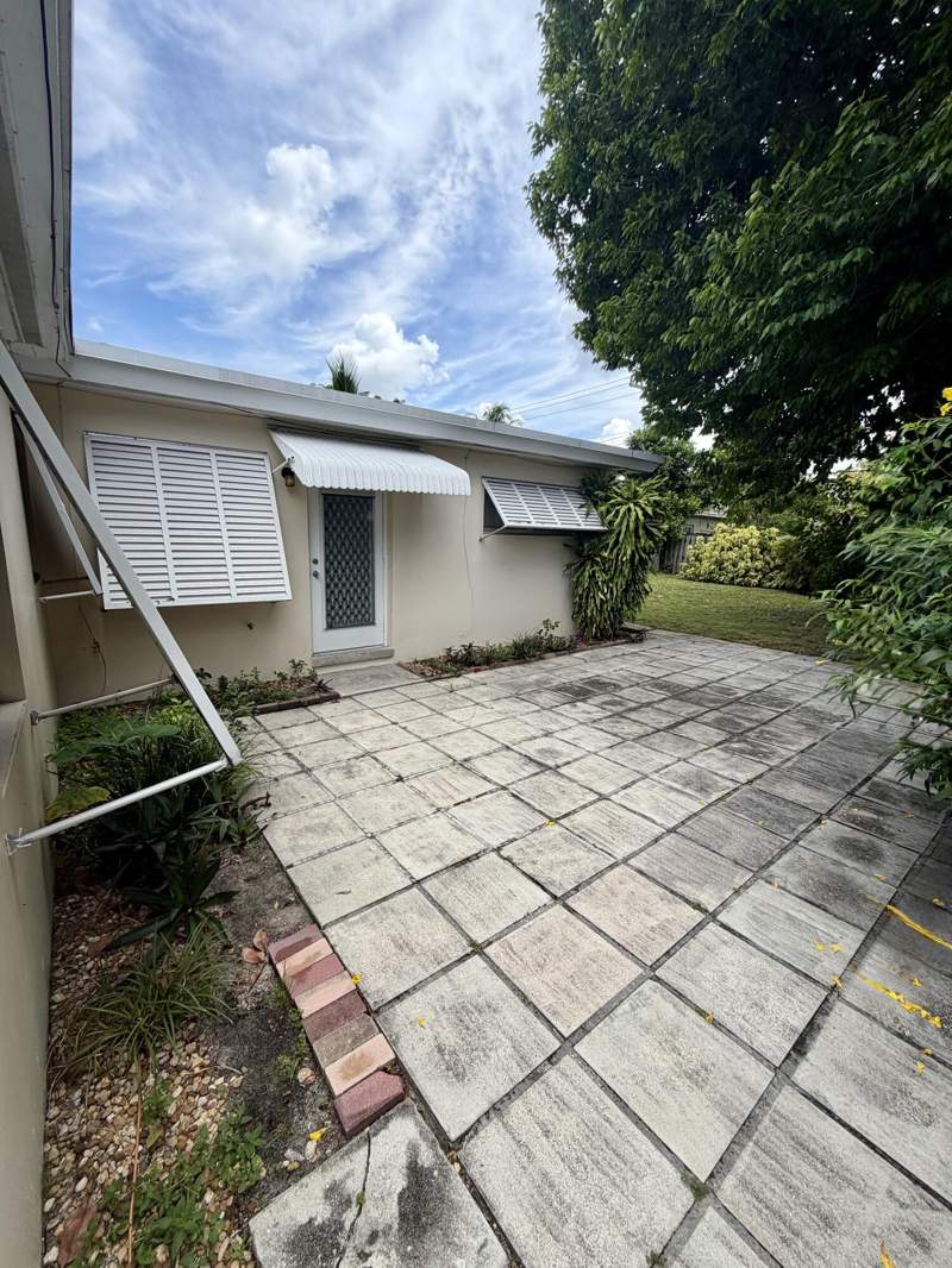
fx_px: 513
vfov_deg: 102.1
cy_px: 634
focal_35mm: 14
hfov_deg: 85.7
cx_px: 476
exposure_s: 1/770
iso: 32
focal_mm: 2.22
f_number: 2.2
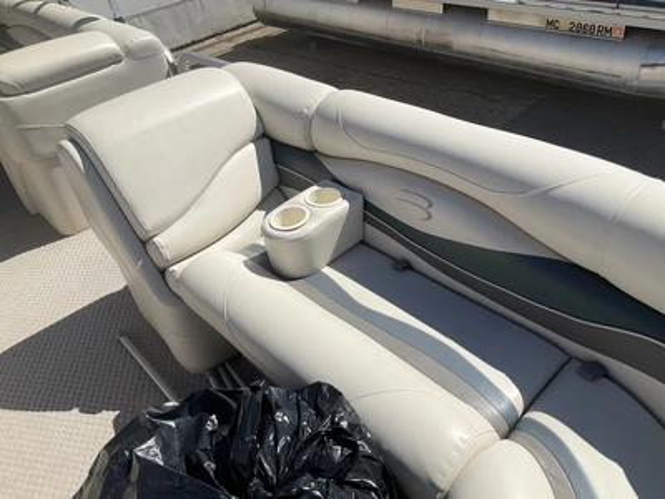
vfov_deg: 48.2
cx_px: 332
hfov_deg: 61.7
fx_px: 557
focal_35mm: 29
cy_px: 250
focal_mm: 3
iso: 25
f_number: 1.8
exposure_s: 1/4065
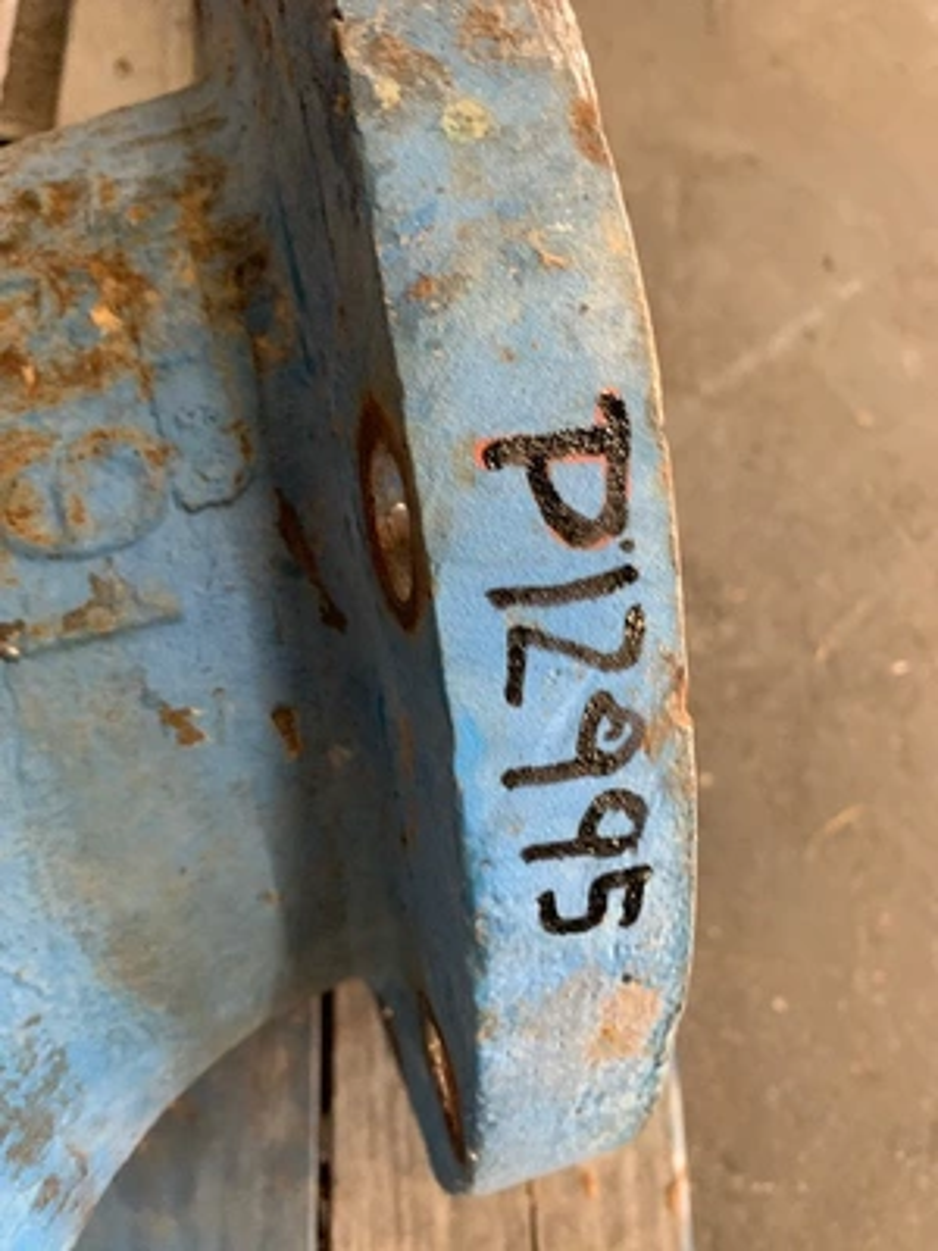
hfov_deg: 53.1
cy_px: 626
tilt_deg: -66.8
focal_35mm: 26
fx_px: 939
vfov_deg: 67.3
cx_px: 469
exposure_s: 1/30
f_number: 1.8
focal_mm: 4.25
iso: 400
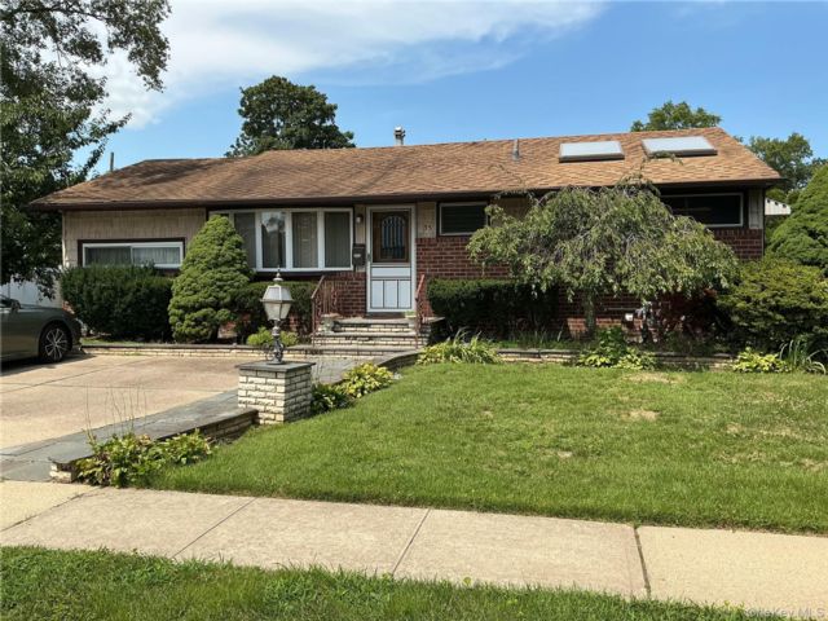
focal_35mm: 29
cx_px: 414
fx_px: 694
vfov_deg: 48.2
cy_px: 310
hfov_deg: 61.7
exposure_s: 1/1730
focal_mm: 3
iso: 25
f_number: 1.8
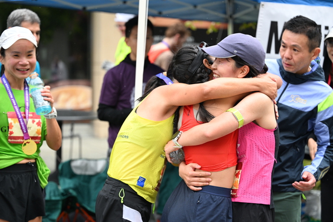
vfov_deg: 16.9
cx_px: 166
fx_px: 749
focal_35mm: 81
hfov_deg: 25.1
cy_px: 111
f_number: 2.8
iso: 1250
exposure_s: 1/1250
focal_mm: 81
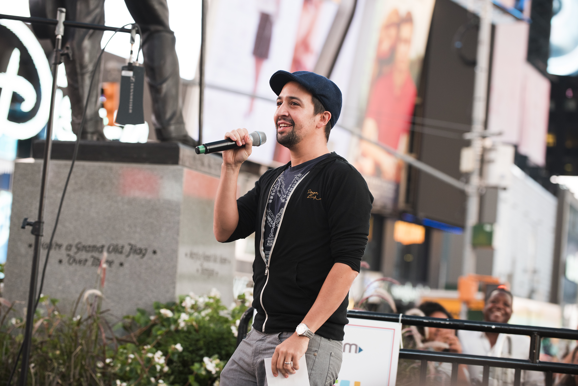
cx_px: 289
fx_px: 1863
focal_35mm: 116
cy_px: 193
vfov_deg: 11.8
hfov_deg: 17.6
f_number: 5
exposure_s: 1/160
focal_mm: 116
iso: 800
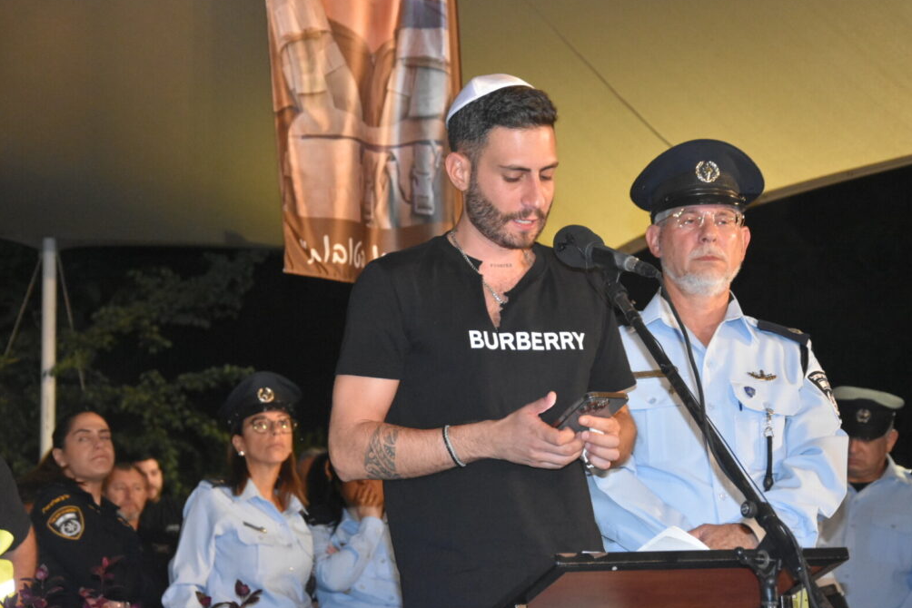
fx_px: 2407
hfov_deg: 21.5
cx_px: 464
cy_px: 304
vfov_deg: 14.4
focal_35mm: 95
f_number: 5.3
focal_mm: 62
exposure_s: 1/60
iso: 5000
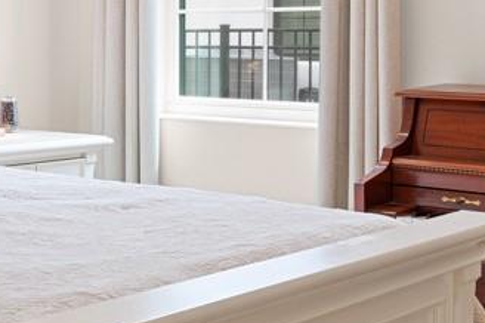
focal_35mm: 83
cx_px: -41
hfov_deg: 23.1
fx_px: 1117
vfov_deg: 16.3
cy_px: 67
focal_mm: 17
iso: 200
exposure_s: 1/1.25
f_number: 8
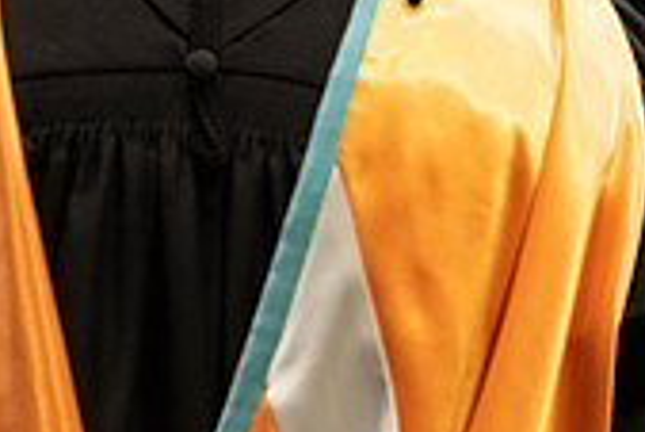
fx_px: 11046
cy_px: -8
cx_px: 1183
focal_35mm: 616
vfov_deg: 2.2
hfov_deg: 3.3
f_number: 4.5
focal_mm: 165
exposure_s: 1/320
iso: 1600
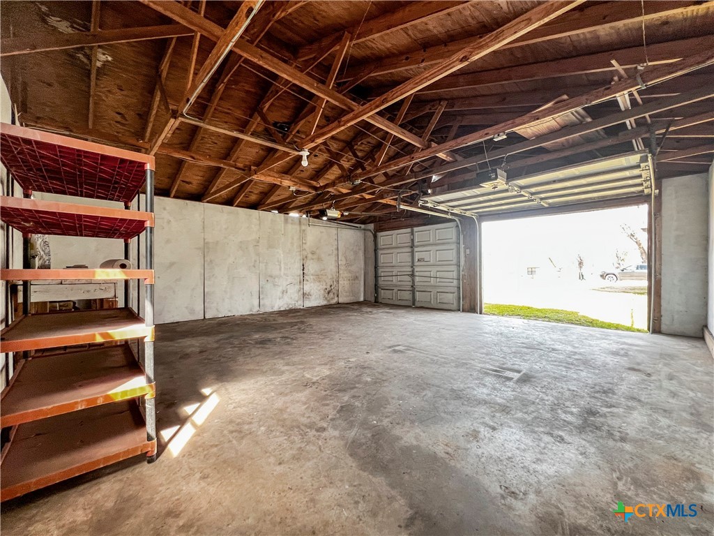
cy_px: 268
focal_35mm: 13
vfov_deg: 89.9
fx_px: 268
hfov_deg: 106.2
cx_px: 357
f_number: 1.8
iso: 125
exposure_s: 1/100
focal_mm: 1.57
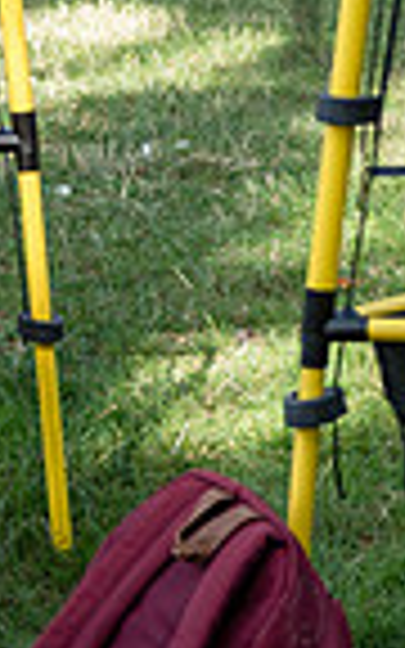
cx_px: 1174
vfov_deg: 11.5
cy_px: -7
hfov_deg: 6.6
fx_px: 3196
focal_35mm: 181
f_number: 3.2
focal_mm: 44
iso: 200
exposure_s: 1/640
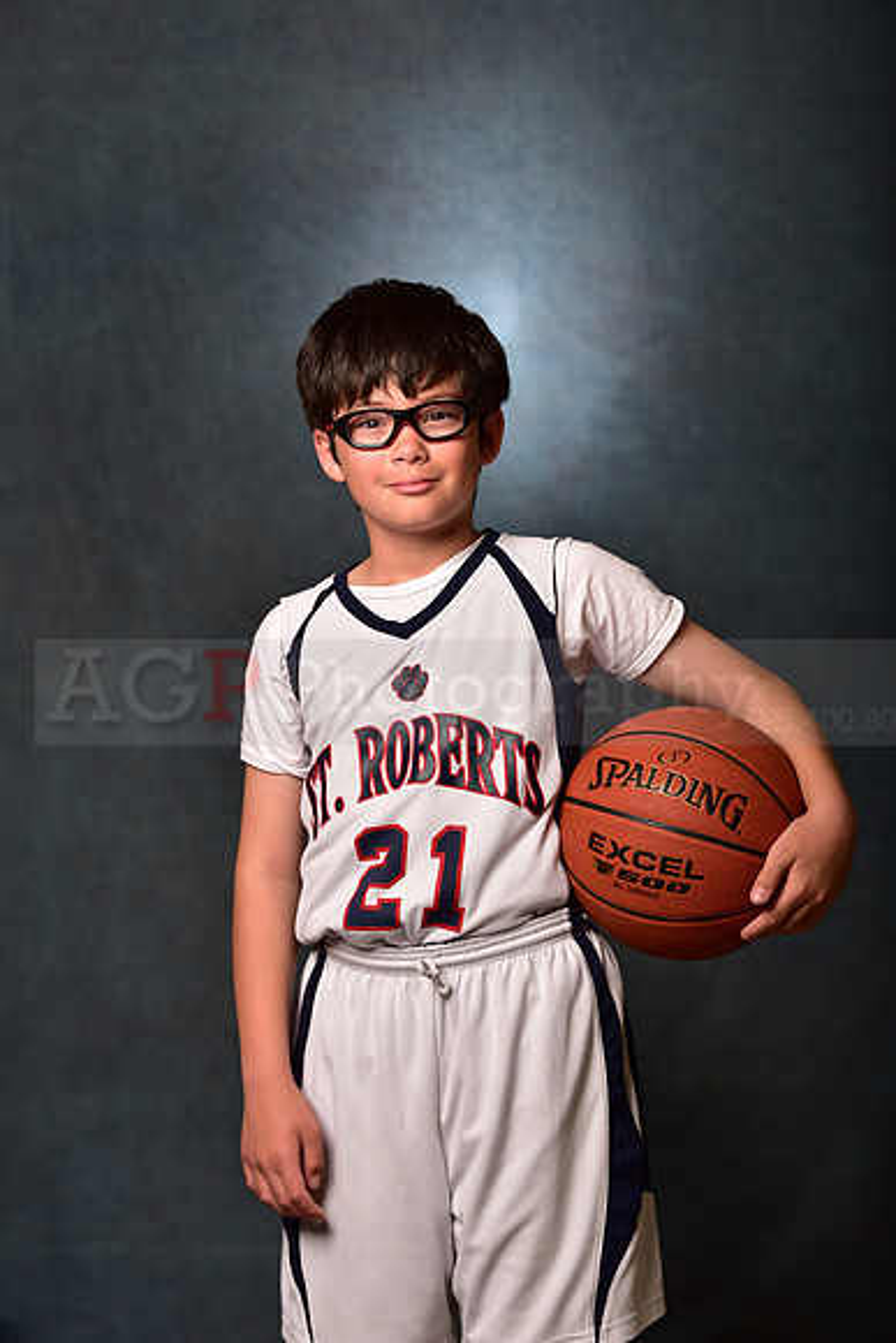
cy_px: 672
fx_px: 3544
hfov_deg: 14.4
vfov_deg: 21.5
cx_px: 448
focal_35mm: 95
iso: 250
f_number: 4.5
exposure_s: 1/250
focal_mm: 95
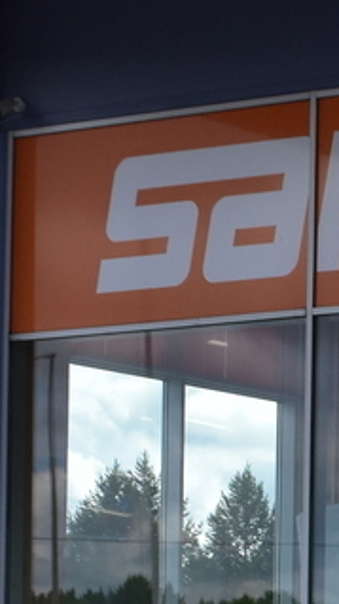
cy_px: 725
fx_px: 2940
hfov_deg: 6.4
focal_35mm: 184
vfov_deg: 11.5
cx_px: 706
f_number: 11
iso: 400
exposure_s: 1/500
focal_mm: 23
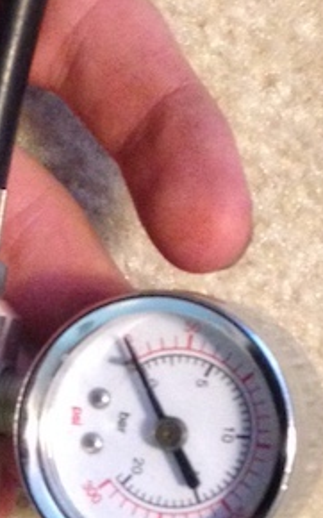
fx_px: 1847
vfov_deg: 15.5
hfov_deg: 9.8
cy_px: 579
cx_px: -82
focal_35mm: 131
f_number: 2.4
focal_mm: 4.28
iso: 320
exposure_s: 1/20
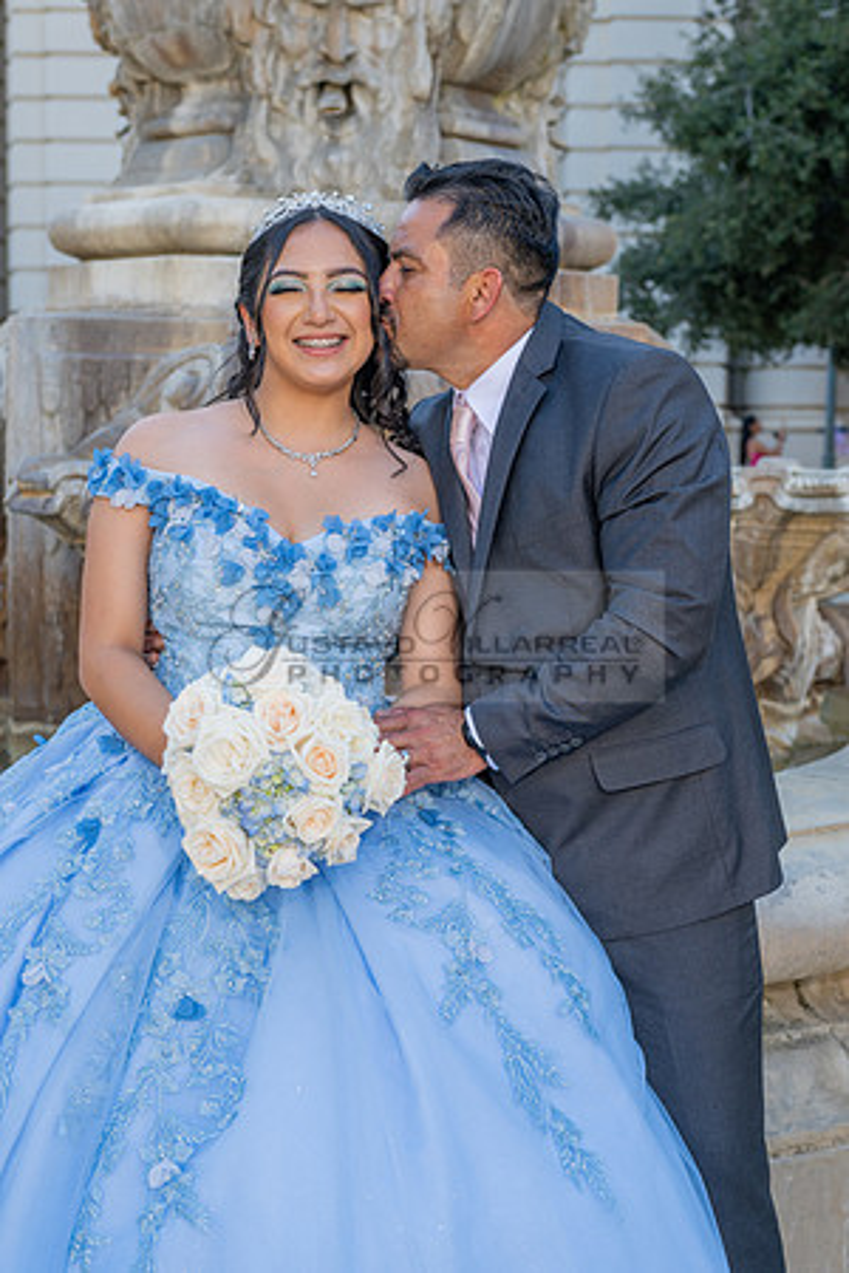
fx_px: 1945
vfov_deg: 36.2
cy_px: 636
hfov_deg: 24.6
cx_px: 424
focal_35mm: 55
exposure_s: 1/200
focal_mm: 55
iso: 200
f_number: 5
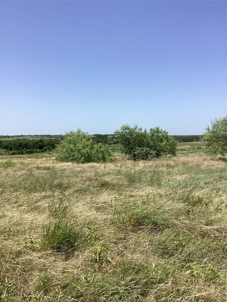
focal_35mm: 31
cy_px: 151
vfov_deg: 58.4
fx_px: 271
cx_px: 114
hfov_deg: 45.4
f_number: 2.4
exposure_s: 1/1631
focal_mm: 3.3
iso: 25
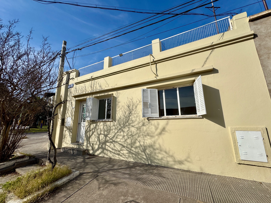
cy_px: 102
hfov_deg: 102.1
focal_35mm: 14
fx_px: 110
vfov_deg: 85.7
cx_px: 136
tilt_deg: +12.8
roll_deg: +1.5
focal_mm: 2.22
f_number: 2.2
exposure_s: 1/3717
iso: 40
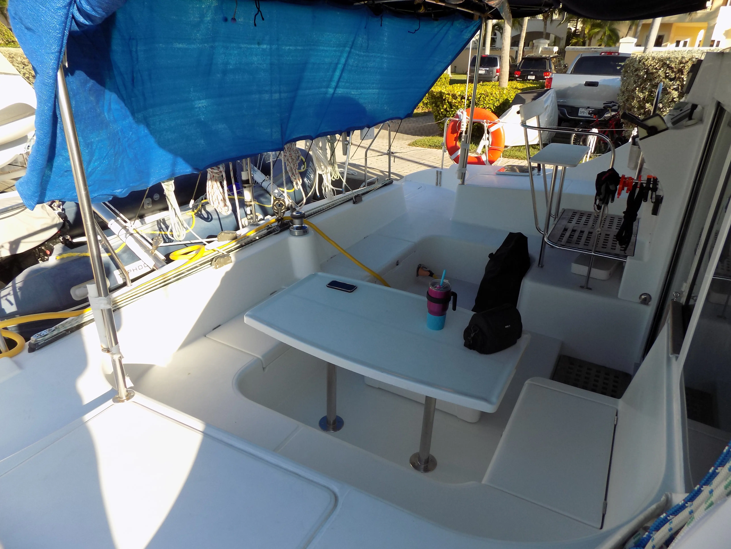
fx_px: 486
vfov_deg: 58.9
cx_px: 366
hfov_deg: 73.9
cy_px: 274
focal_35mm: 23
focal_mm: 4
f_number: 3.1
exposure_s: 1/500
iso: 80
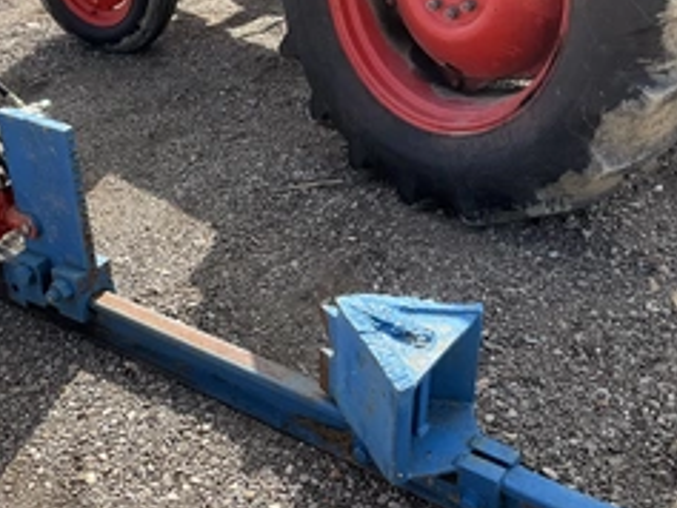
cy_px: 297
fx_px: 959
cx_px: 226
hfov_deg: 38.5
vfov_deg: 29.6
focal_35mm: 49
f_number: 1.8
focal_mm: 3
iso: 25
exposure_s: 1/804
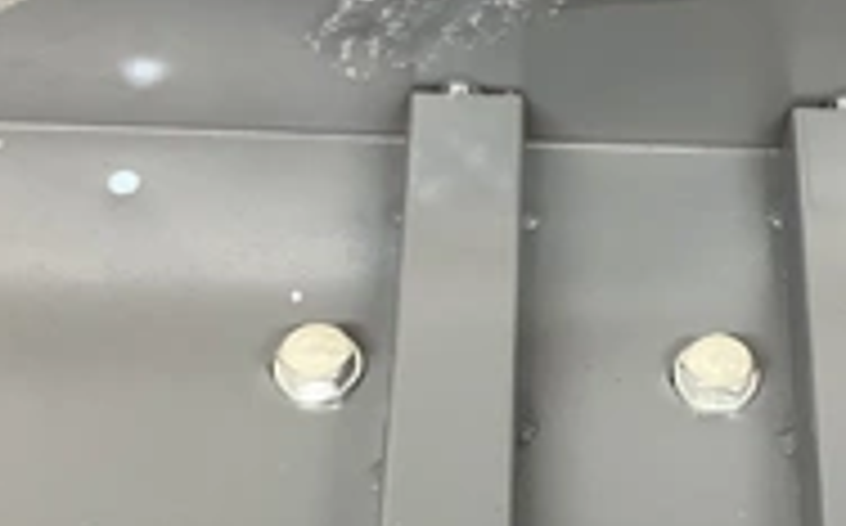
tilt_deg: -67.2
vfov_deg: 18.3
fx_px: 1612
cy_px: 436
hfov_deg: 28.8
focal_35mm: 70
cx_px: 675
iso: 125
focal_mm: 3.3
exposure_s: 1/60
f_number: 2.4
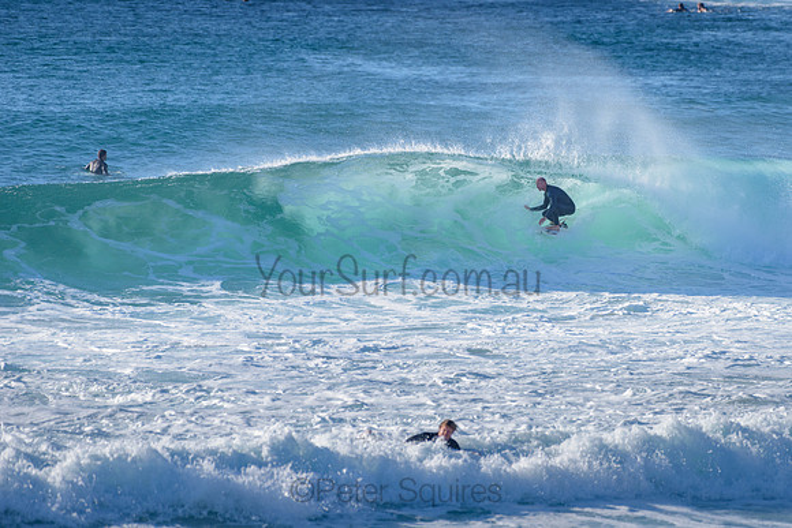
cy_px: 204
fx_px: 13486
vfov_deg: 2.2
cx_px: 485
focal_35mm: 613
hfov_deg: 3.4
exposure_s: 1/2000
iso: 360
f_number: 5.6
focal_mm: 500
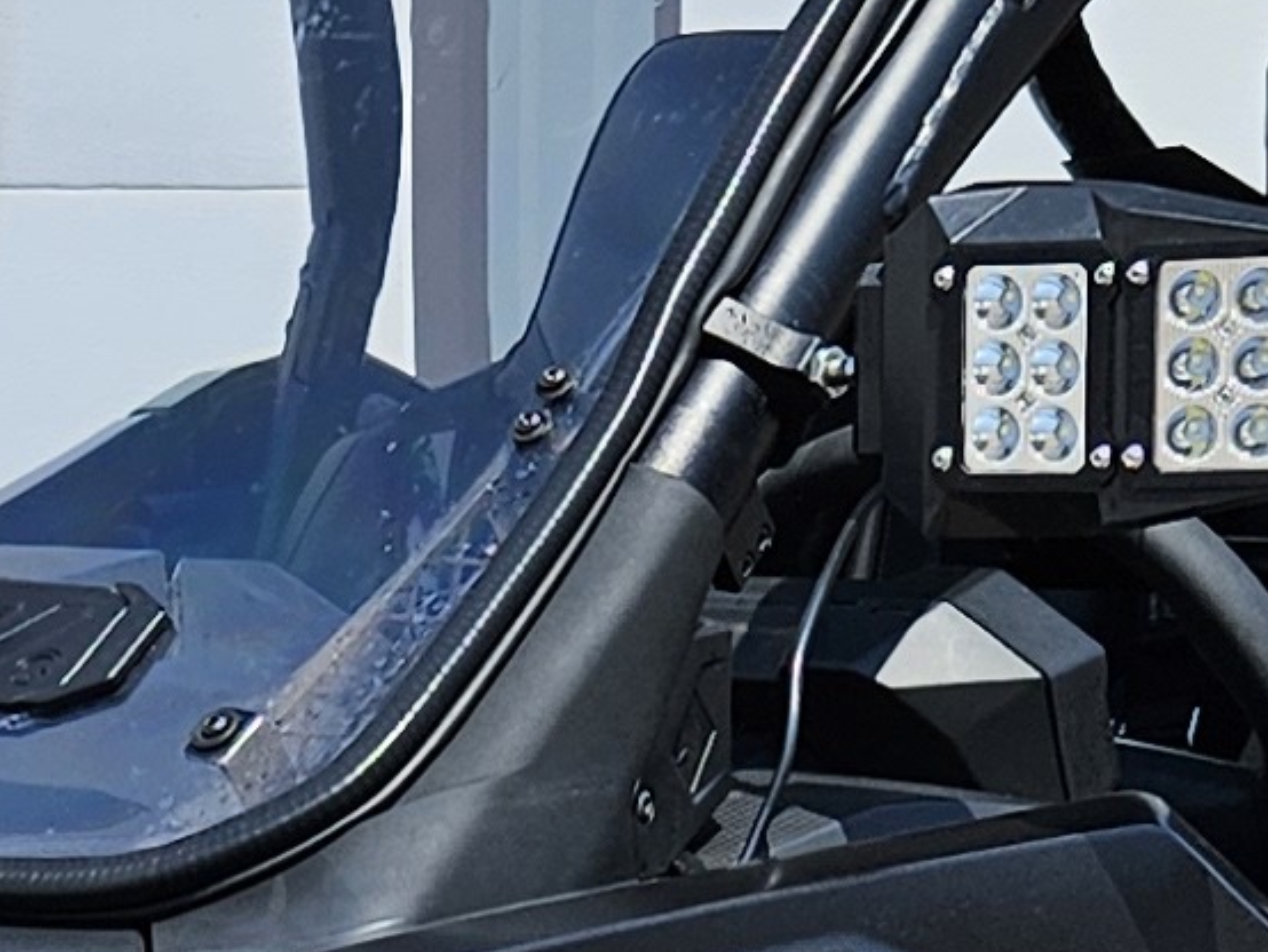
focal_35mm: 166
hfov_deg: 11.7
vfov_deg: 8.4
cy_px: 1977
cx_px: -60
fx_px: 6083
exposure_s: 1/2134
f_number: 1.8
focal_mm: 5.4
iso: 25
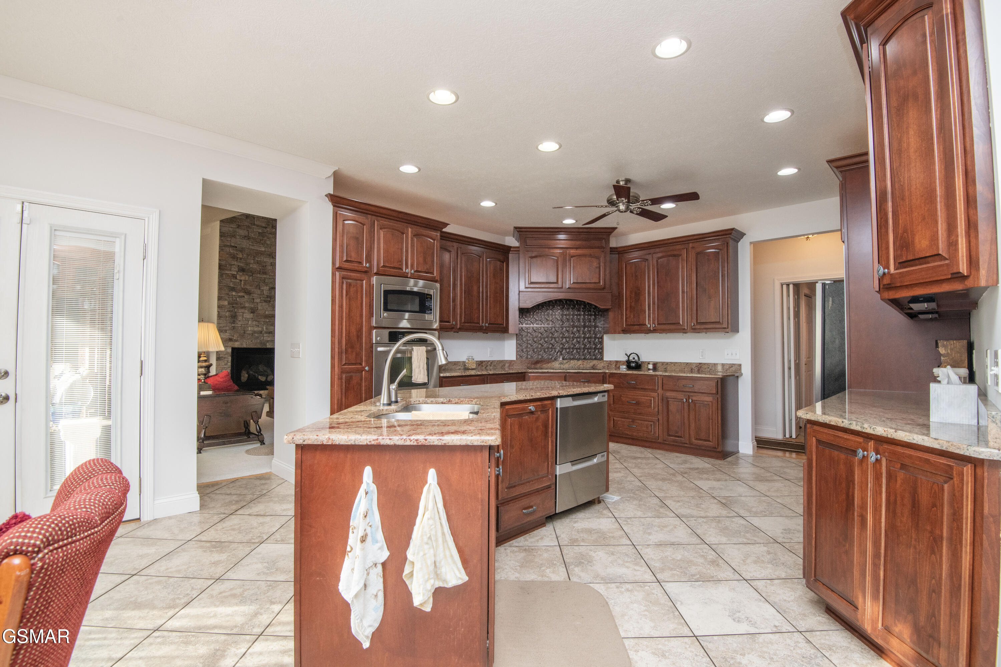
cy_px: 334
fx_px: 445
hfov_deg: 96.7
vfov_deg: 73.7
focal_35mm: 16
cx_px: 500
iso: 400
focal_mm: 16
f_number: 10
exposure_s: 1/60
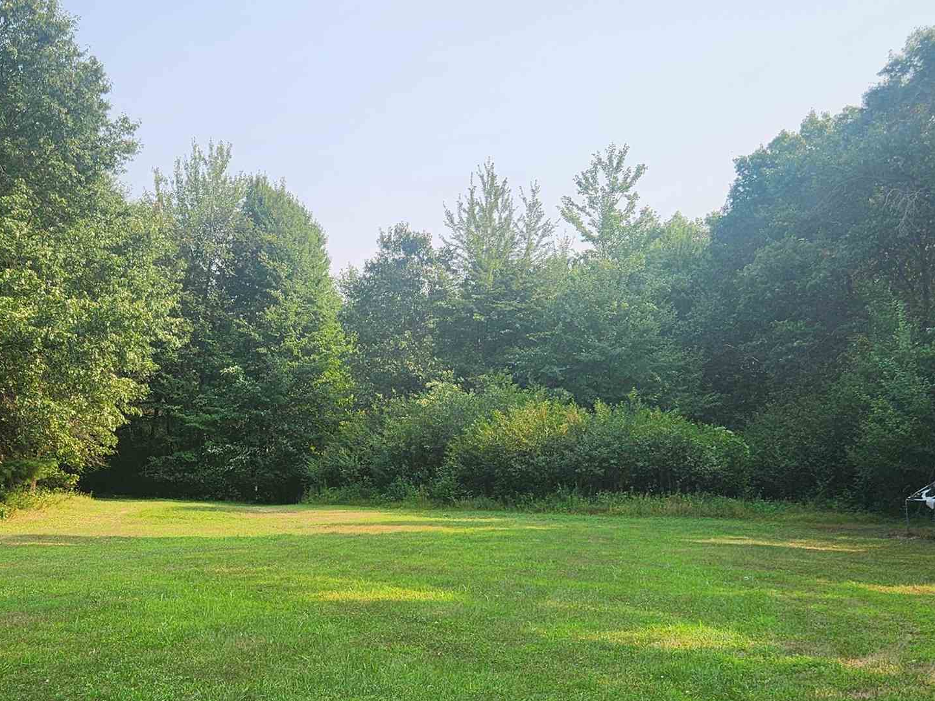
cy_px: 466
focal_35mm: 49
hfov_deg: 38.7
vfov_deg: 29.5
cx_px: 370
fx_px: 1323
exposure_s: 1/892
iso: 20
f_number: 1.8
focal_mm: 5.4
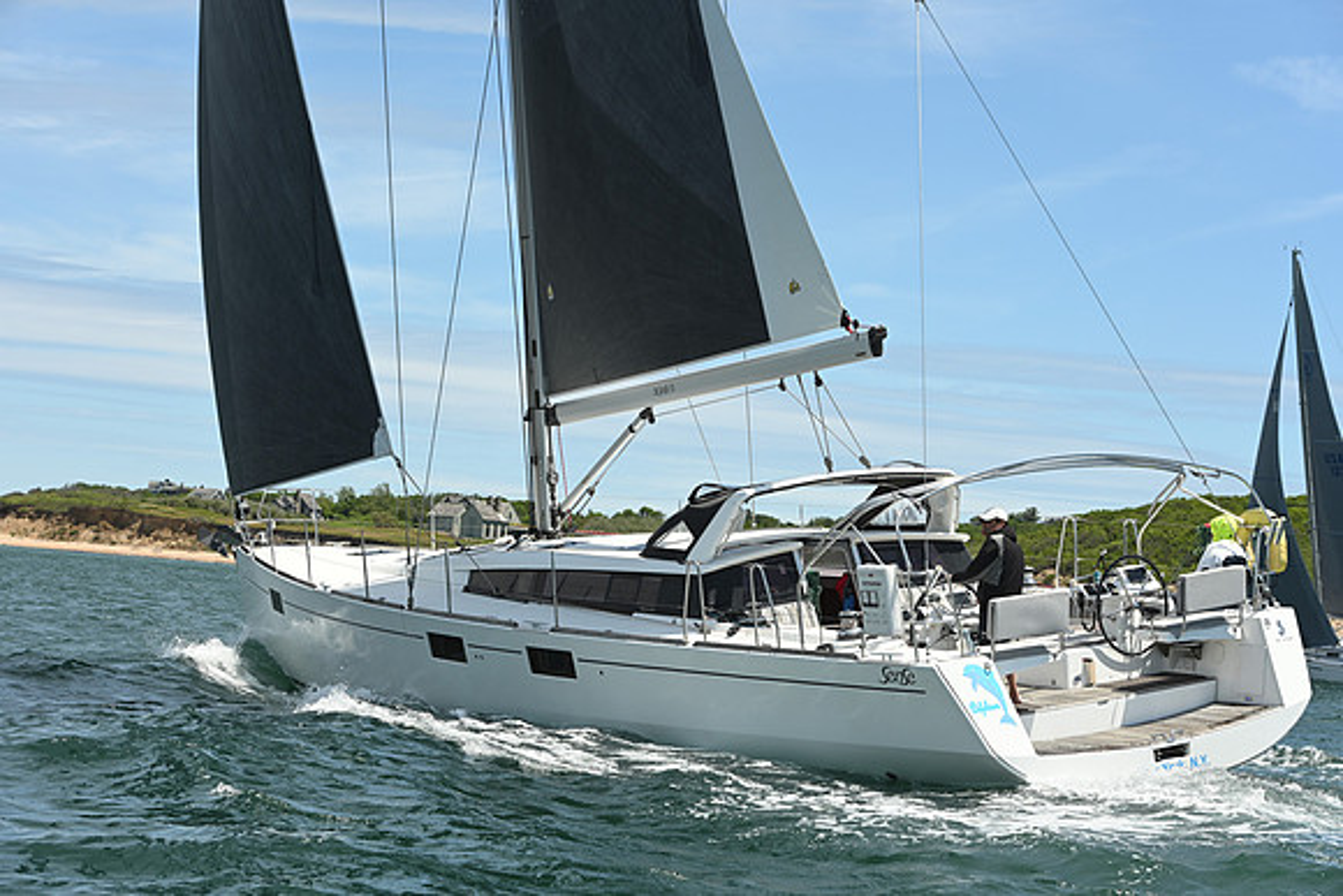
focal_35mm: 70
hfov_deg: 28.8
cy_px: 448
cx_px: 672
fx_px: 2612
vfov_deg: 19.5
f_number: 7.1
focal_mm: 70
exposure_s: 1/1000
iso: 320
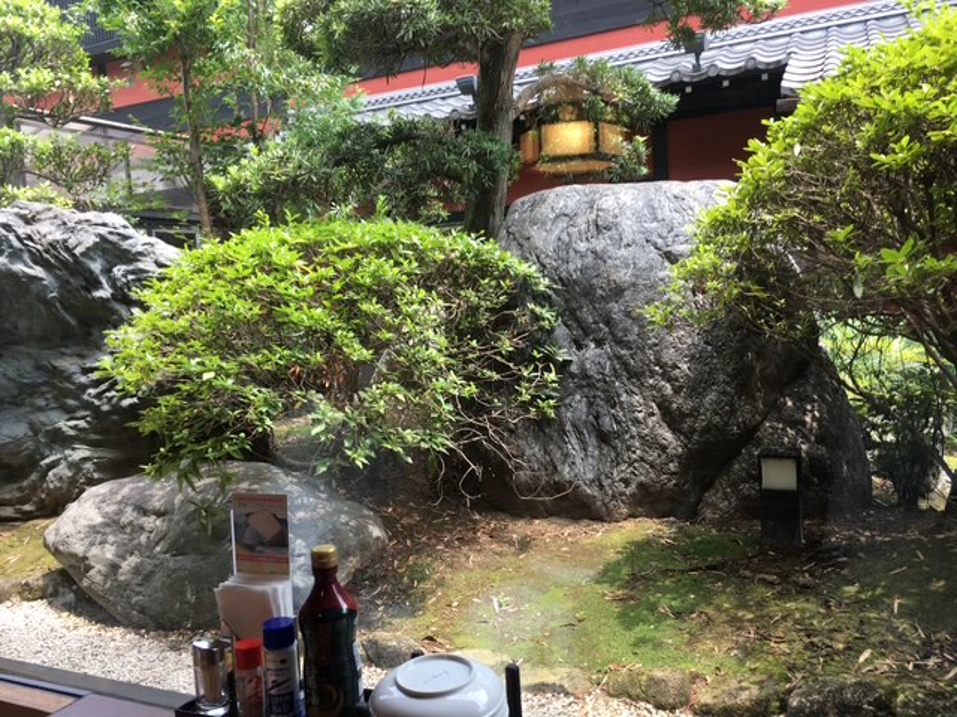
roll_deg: +2.3
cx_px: 478
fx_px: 802
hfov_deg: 61.7
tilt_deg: -4.8
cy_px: 358
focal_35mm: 29
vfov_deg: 48.2
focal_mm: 4.15
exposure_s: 1/120
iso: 32
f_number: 2.2
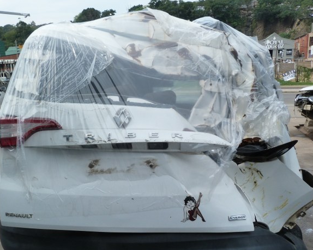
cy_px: 148
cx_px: 146
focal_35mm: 34
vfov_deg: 43.2
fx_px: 315
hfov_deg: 52.8
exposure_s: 1/200
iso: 125
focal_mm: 4.5
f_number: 5.6
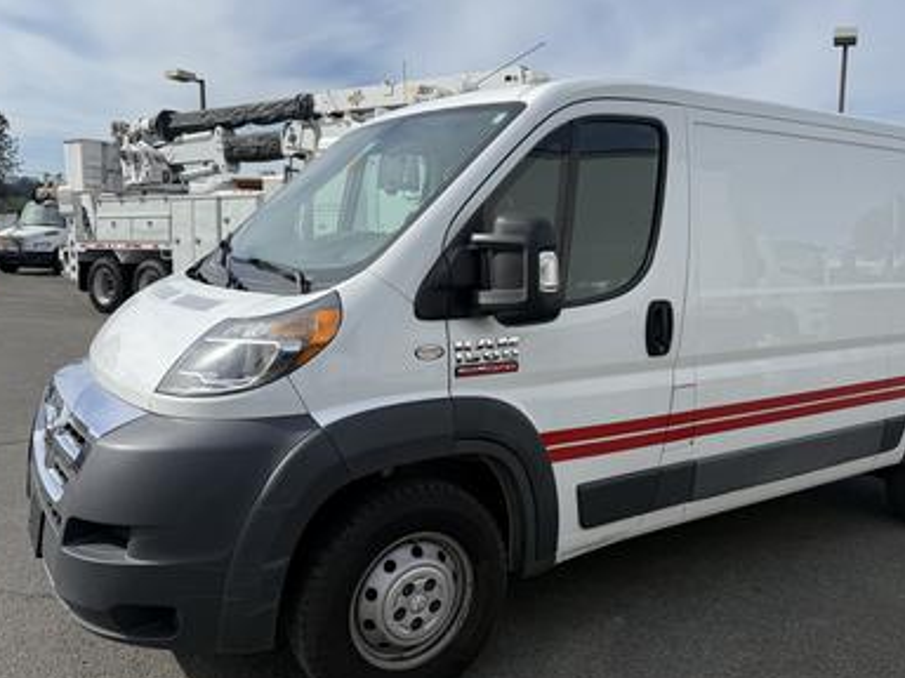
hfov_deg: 59.6
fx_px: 784
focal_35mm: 30
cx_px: 535
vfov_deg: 46.7
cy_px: 306
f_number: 1.78
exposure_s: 1/6173
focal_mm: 6.76
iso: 80
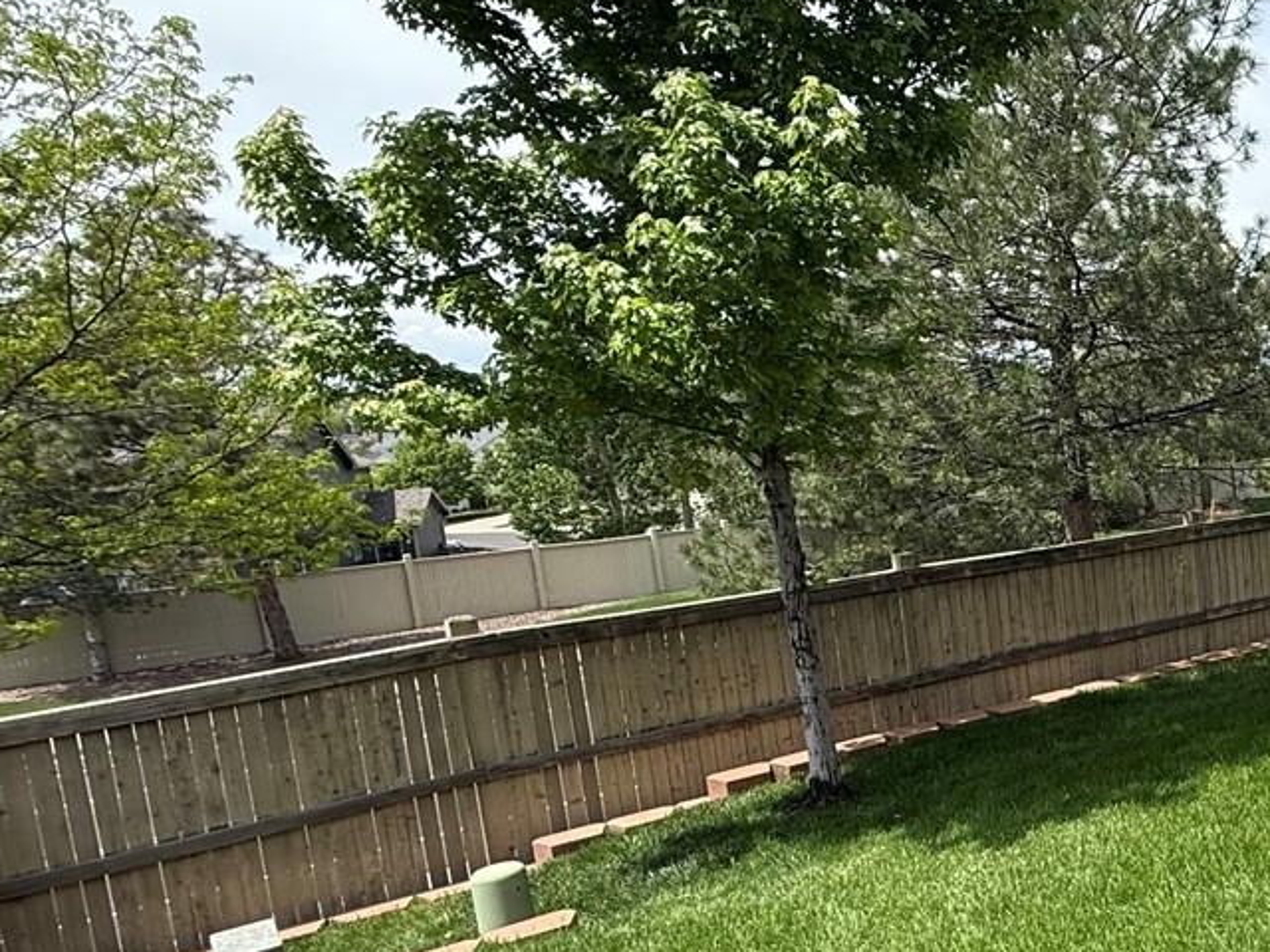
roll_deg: +3.2
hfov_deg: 41.0
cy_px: 563
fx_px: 1284
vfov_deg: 40.5
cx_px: 1429
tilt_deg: -7.8
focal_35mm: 35
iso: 50
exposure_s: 1/1145
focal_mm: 2.22
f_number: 2.2
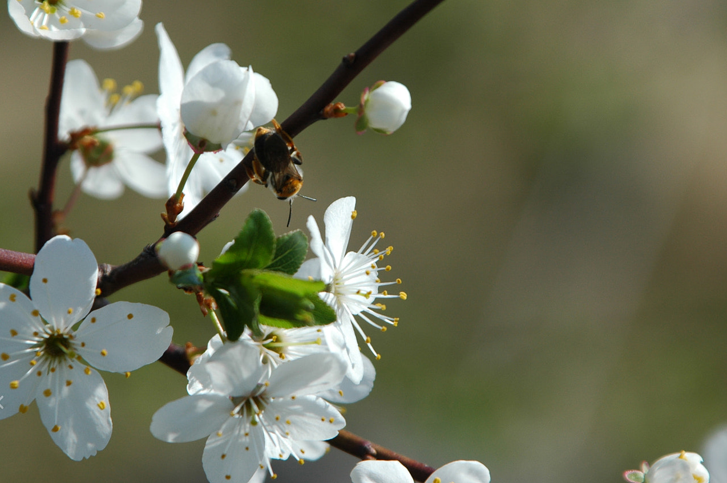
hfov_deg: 3.7
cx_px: 318
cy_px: 180
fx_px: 11399
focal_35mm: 565
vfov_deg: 2.4
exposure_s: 1/640
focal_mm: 300
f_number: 8
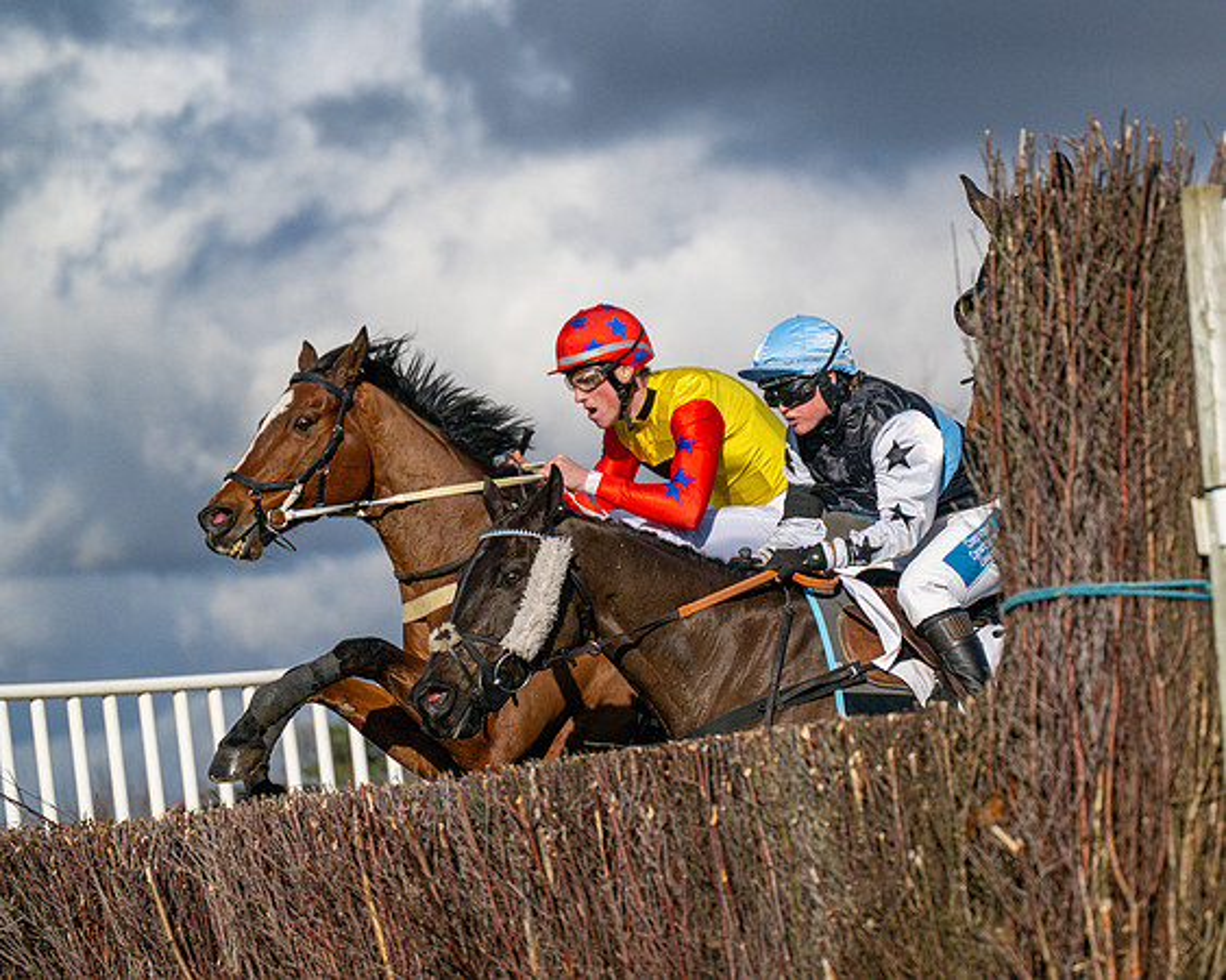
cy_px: 443
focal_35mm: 144
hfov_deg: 13.3
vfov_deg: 10.7
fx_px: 5234
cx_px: 911
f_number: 4
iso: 400
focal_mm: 98
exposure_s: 1/12800
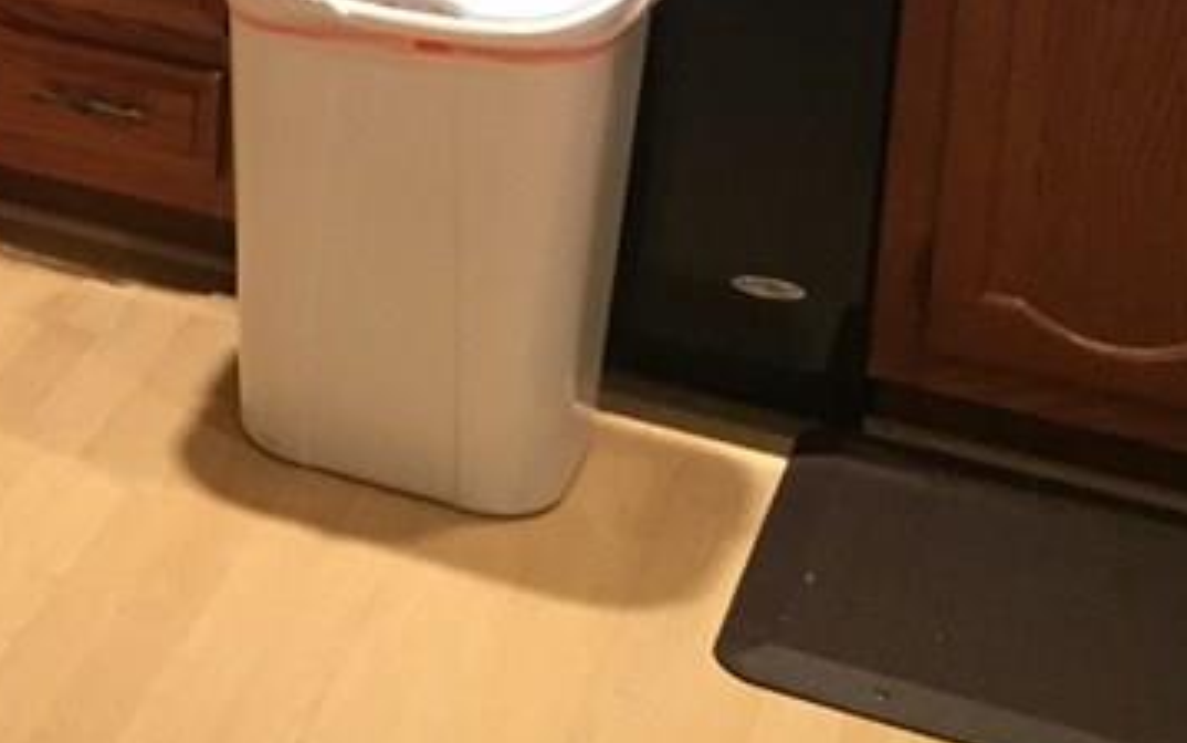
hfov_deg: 21.0
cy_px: -494
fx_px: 2848
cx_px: -421
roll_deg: -1.3
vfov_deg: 13.6
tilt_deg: -9.5
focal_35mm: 88
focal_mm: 4.15
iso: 200
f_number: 2.2
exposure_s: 1/30
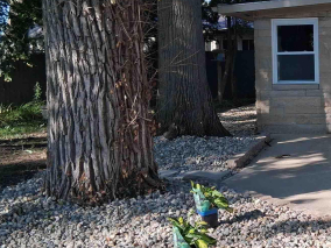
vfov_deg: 24.0
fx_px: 583
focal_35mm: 61
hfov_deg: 30.1
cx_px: 306
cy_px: 122
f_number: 1.8
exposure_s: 1/319
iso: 25
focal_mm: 3.98
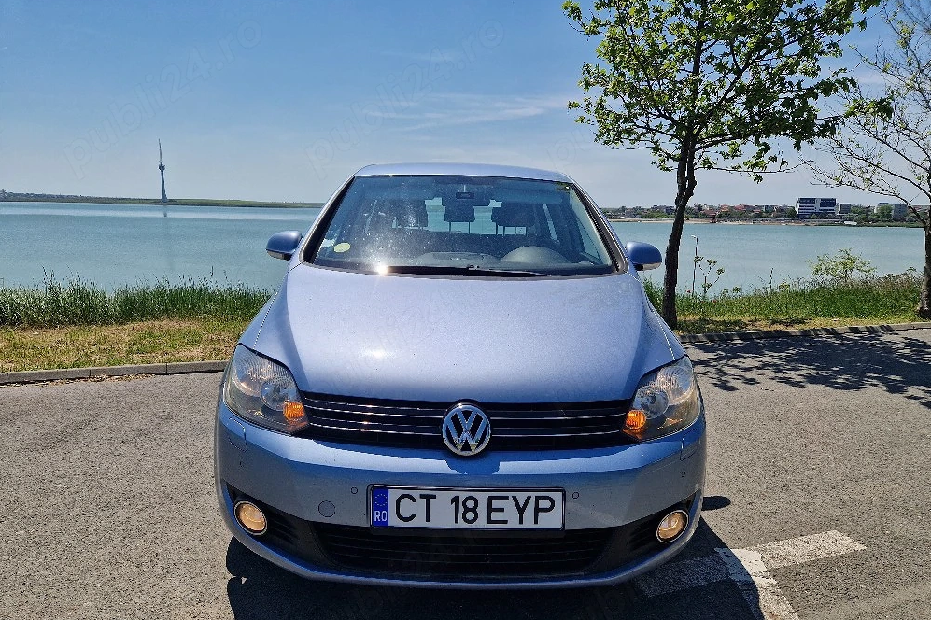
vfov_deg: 53.0
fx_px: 620
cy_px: 344
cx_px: 466
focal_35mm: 24
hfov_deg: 73.8
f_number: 1.8
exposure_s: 1/5000
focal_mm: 5.4
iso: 50
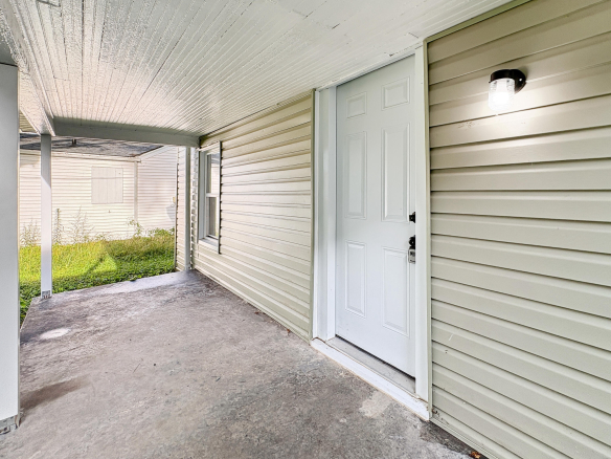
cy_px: 232
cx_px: 320
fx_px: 282
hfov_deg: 94.4
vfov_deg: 78.1
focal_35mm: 16
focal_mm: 2.2
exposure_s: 1/160
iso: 64
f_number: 2.2
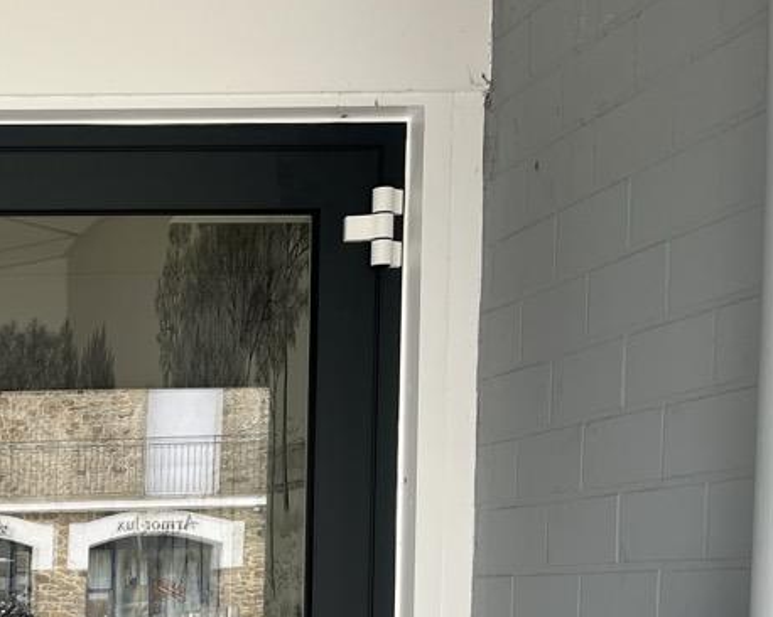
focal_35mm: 71
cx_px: -192
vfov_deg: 20.5
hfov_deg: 24.0
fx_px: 1624
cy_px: 684
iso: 40
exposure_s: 1/271
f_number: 1.6
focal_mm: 5.1
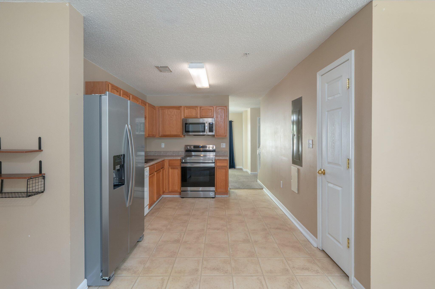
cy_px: 144
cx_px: 218
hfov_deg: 95.0
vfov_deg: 72.0
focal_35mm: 16
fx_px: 199
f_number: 9
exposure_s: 1/8
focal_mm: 16.5
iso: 500
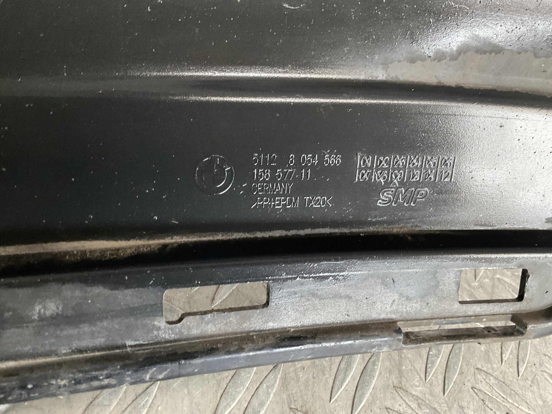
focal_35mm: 29
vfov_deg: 48.2
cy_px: 207
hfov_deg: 61.7
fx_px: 462
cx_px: 276
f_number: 1.8
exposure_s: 1/25
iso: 250
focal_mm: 3
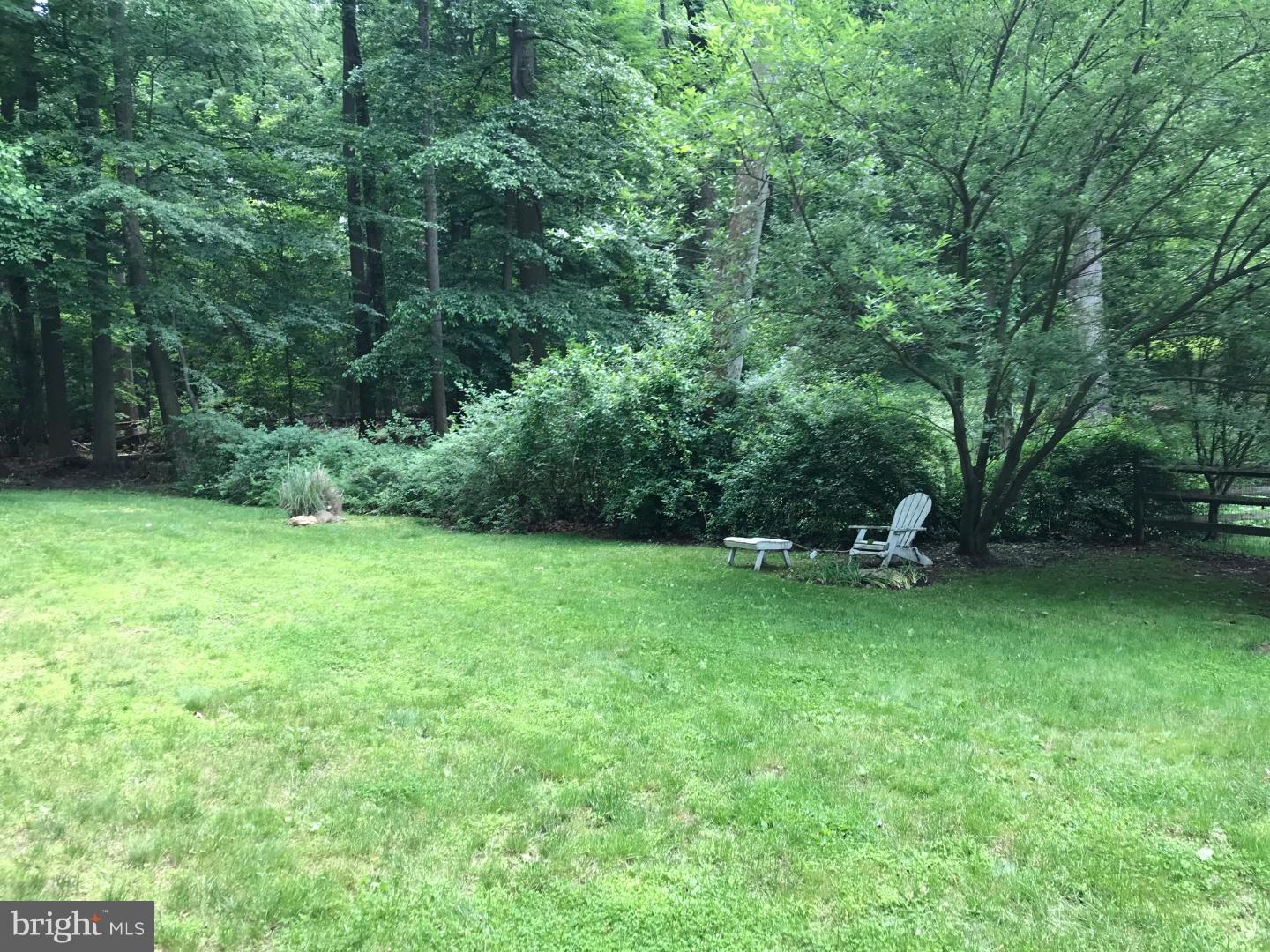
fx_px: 1027
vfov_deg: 49.7
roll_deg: +2.3
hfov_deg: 63.4
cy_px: 476
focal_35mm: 28
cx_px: 635
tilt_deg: -2.3
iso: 20
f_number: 1.8
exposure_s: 1/123
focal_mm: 3.99
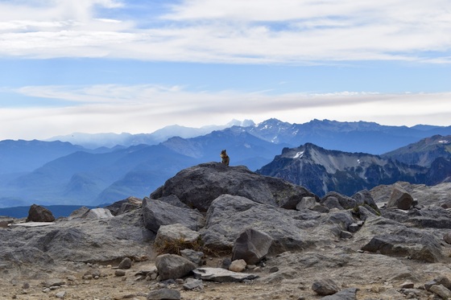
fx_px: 1033
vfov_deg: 16.5
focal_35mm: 82
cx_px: 226
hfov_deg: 24.6
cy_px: 150
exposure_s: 1/320
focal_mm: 55
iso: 100
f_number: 9
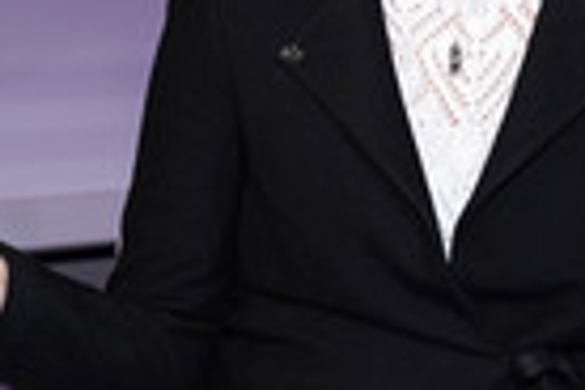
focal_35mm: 131
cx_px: 379
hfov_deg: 15.6
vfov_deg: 10.5
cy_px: 114
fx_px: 2129
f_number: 5
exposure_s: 1/160
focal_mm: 40
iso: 1600
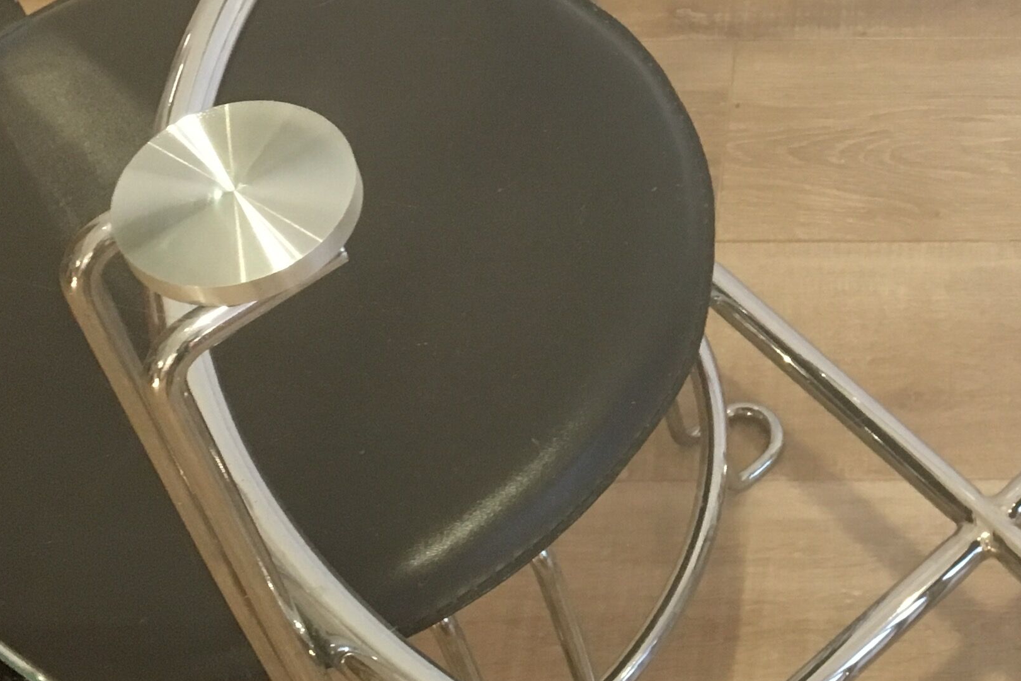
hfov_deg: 26.0
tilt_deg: -50.1
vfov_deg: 18.0
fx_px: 2127
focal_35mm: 75
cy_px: 146
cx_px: 954
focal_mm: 4.15
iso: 200
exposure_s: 1/33
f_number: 2.2
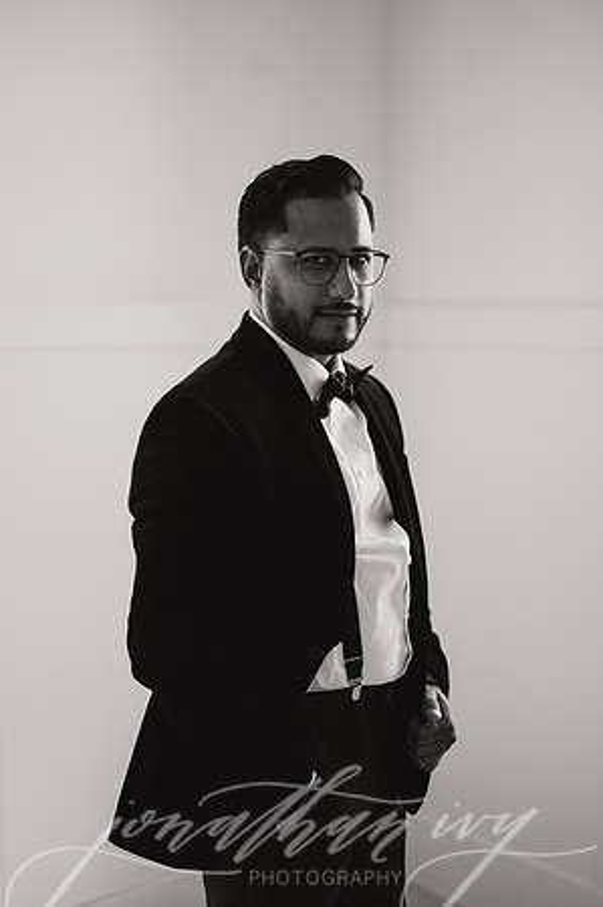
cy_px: 454
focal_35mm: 50
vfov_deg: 39.6
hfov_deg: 26.9
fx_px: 1259
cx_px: 302
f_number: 2
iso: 250
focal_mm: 50
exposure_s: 1/400
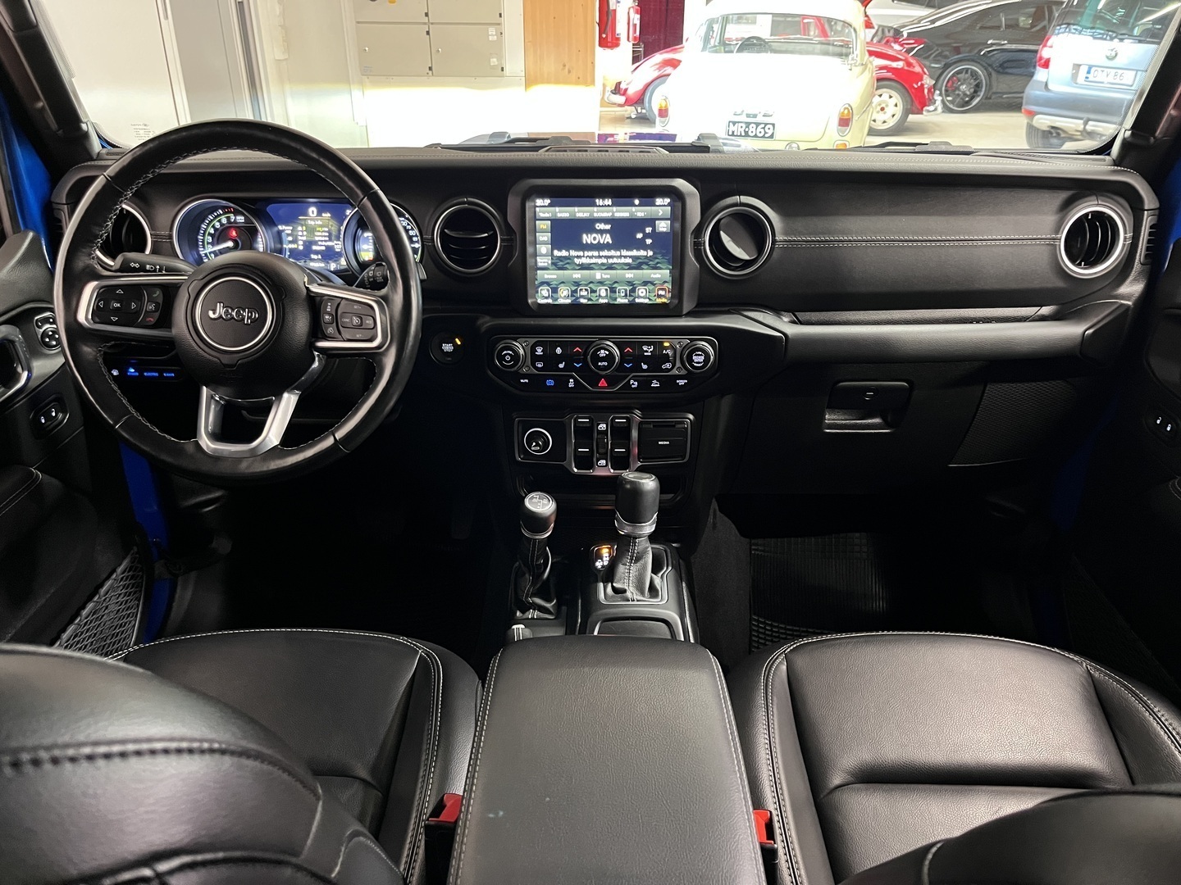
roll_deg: +0.3
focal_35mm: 26
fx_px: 887
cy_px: 442
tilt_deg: -27.1
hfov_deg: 67.3
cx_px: 590
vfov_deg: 53.1
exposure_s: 1/31
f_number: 1.6
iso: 640
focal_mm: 5.1
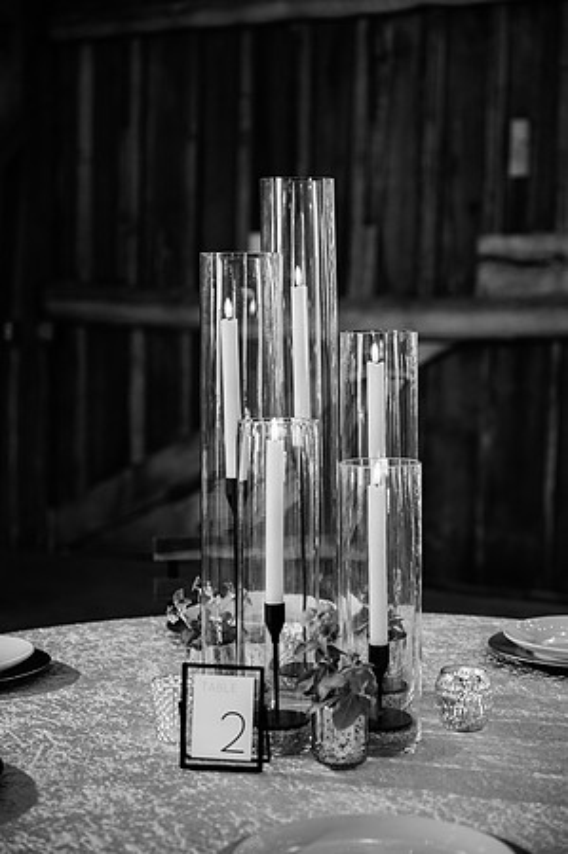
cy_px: 427
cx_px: 284
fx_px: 1660
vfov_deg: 28.9
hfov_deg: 19.4
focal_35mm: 70
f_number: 3.5
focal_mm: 70
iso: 500
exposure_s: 1/200
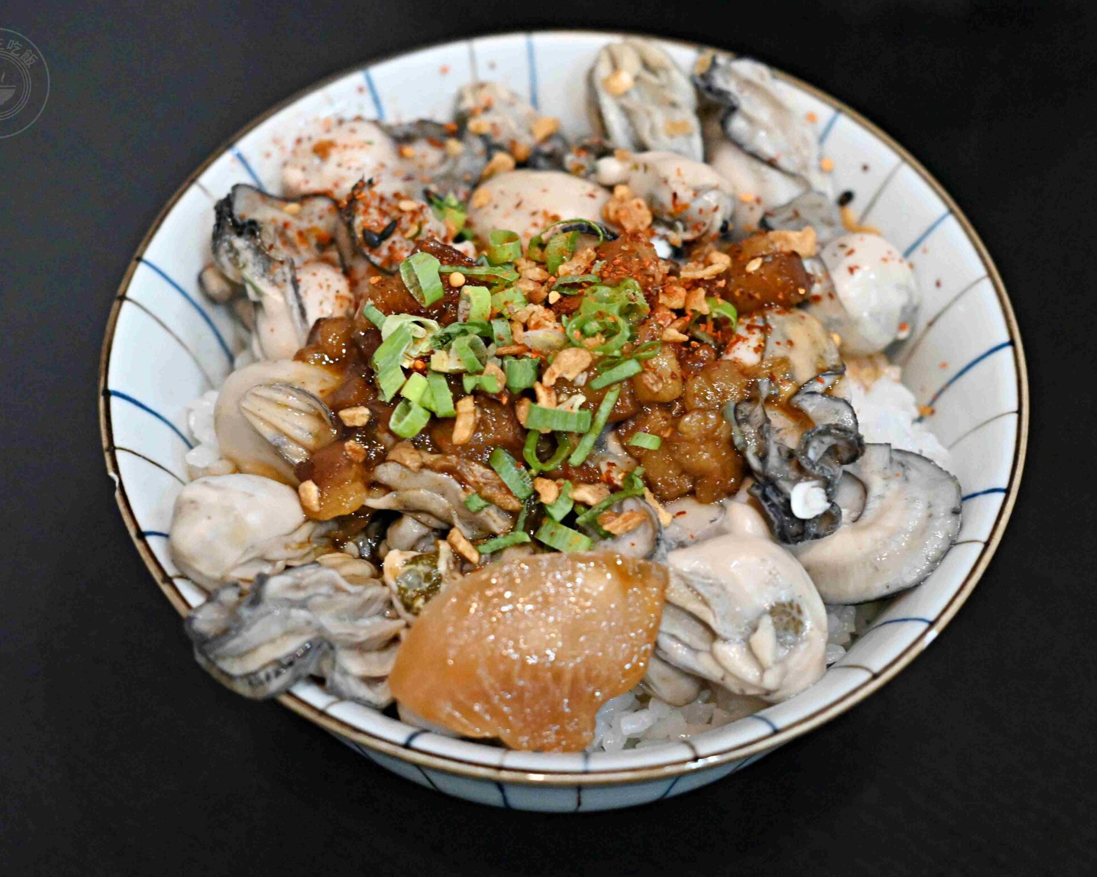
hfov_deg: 20.6
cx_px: 603
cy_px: 438
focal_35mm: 93
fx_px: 3019
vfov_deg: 16.5
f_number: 3.2
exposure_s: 1/200
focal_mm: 50
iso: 4500
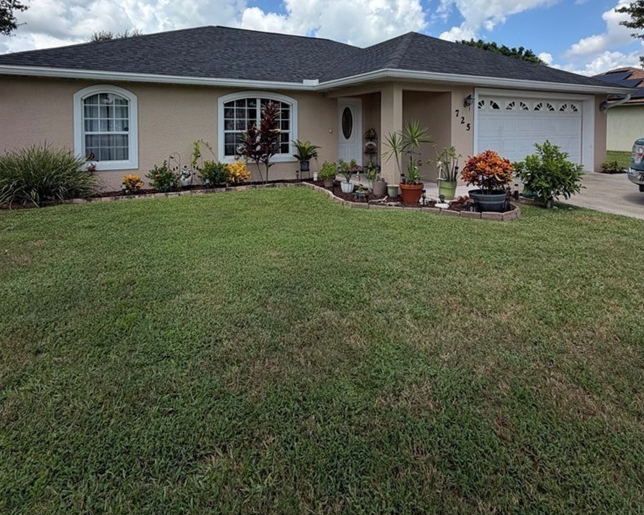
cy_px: 138
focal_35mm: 19
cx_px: 310
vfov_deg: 67.0
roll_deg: +0.6
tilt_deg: -0.8
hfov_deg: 83.3
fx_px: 362
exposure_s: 1/770
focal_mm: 2.22
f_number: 2.2
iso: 20
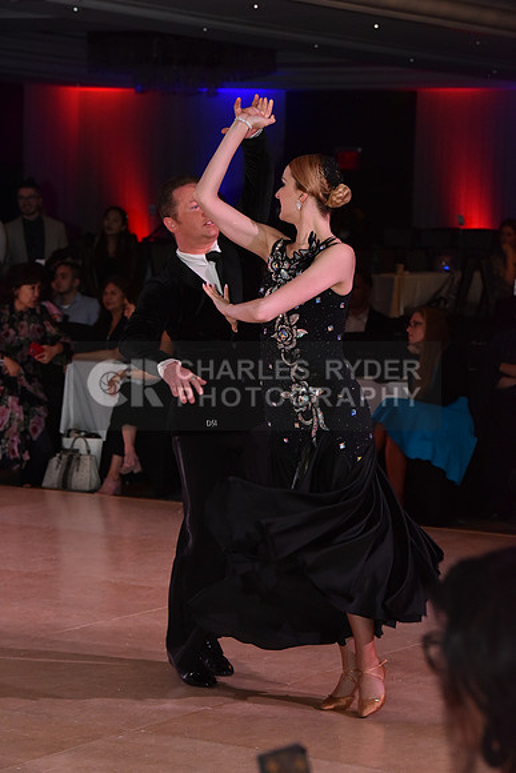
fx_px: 2406
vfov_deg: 18.3
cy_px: 386
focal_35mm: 112
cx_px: 258
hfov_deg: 12.2
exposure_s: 1/320
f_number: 7.1
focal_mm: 112
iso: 2500
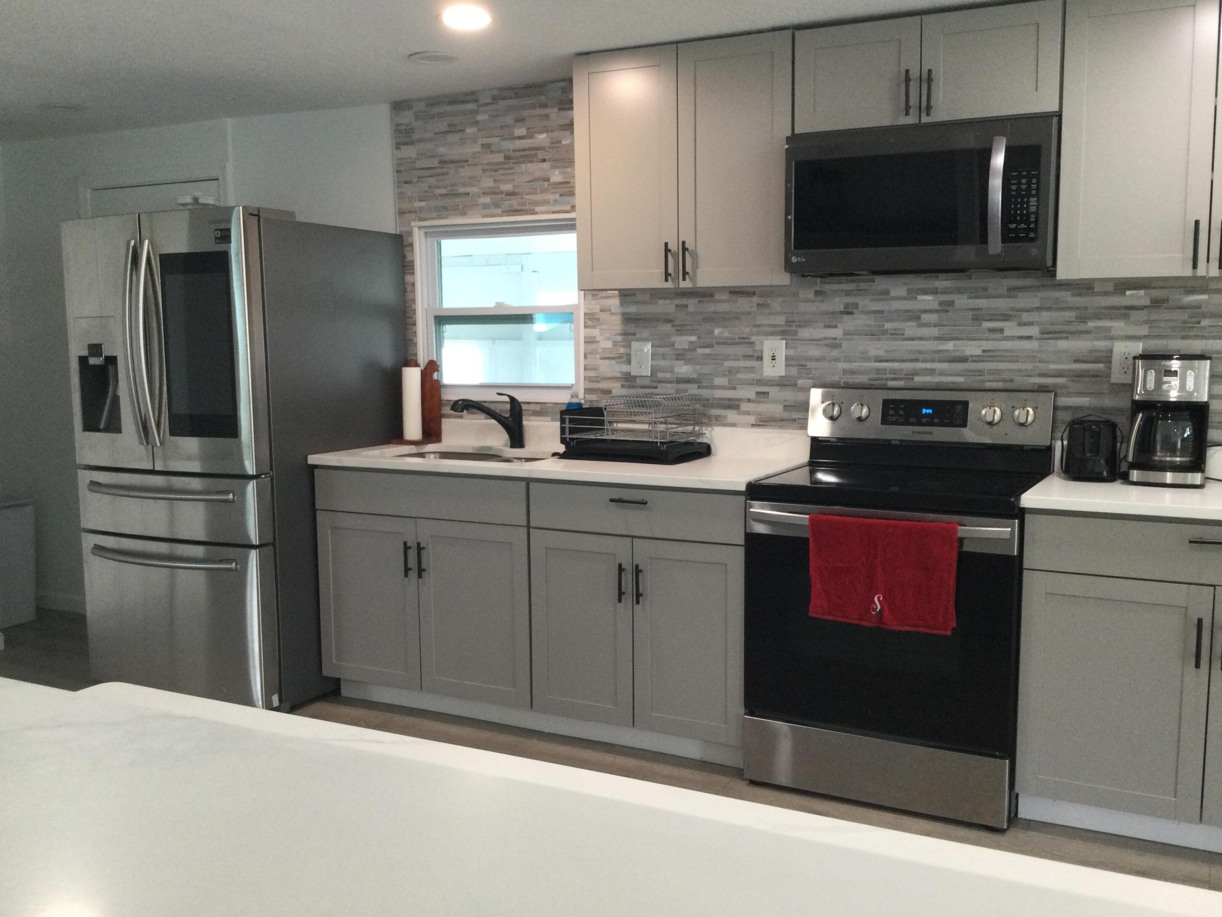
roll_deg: -1.8
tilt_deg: -5.6
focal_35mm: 32
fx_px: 1130
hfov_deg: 56.8
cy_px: 449
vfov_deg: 44.2
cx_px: 621
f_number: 2.4
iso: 80
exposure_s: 1/30
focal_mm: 3.3
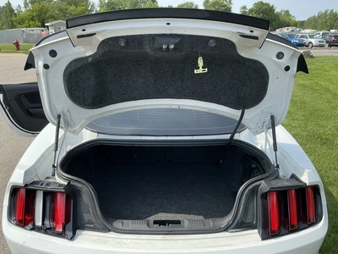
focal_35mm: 28
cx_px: 169
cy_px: 127
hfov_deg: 63.4
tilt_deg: -17.5
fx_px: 273
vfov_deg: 49.7
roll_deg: -1.0
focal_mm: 3
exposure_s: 1/829
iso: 25
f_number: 1.8
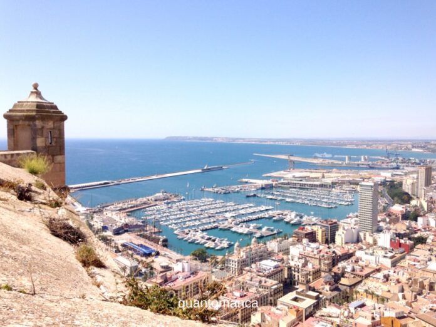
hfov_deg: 55.4
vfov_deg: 42.9
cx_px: 218
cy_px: 164
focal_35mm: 33
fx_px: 416
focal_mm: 4.12
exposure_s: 1/2262
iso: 50
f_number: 2.4
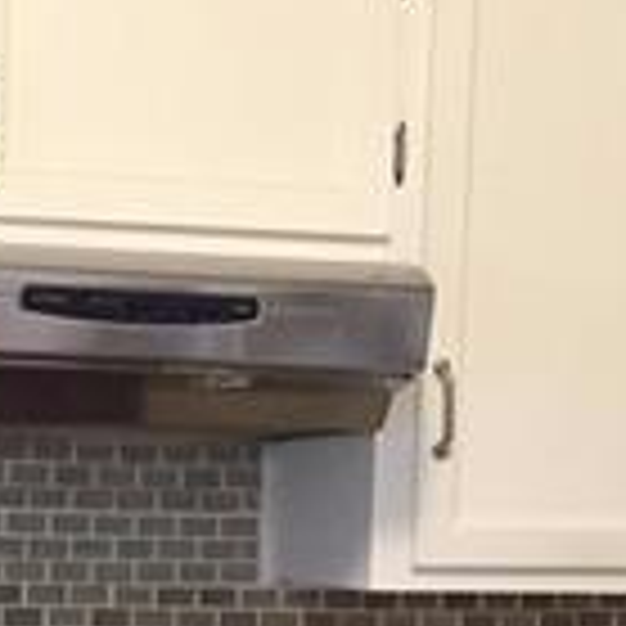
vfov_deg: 14.4
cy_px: 698
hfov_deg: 14.8
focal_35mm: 118
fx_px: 2414
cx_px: 221
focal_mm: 4.15
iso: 80
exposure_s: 1/30
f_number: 2.2
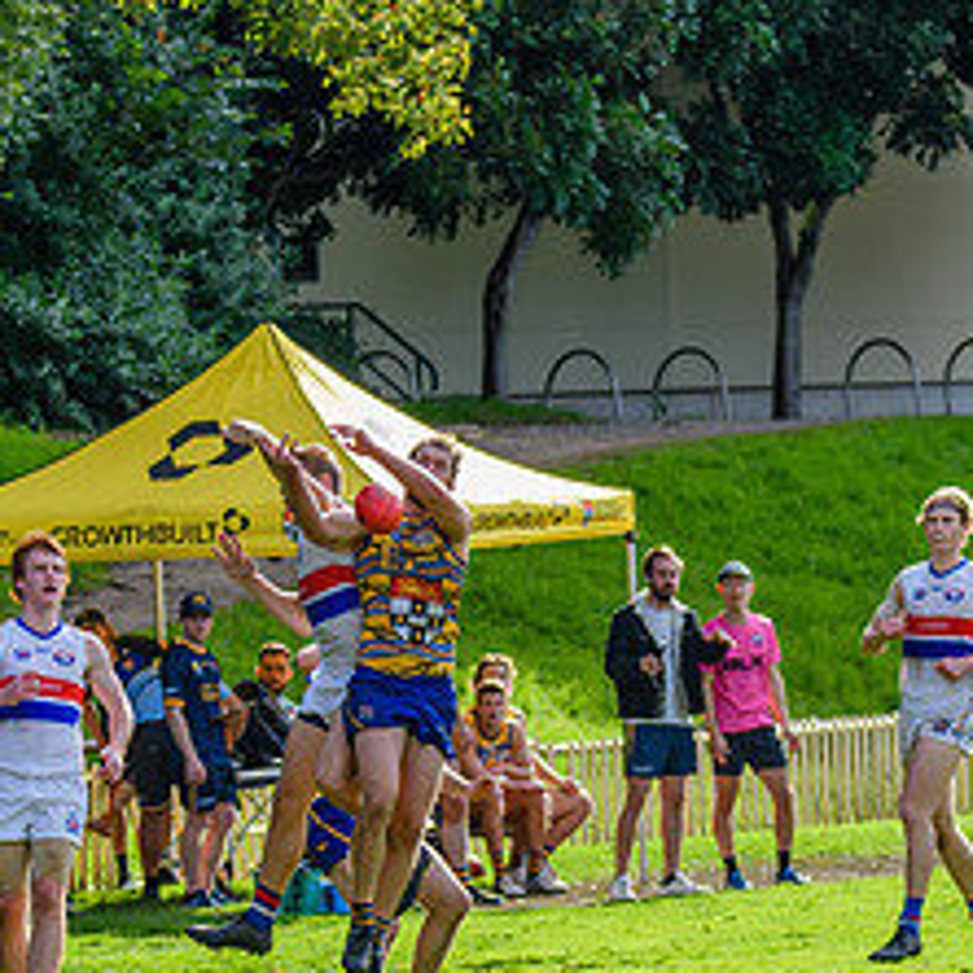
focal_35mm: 358
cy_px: 681
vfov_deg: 4.9
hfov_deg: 4.9
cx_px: 472
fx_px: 11385
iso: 800
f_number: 5.6
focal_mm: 150
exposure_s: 1/1600
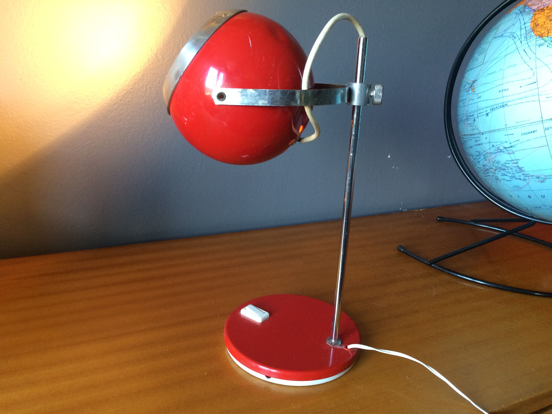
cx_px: 276
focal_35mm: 29
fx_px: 462
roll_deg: -2.9
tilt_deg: -19.4
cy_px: 207
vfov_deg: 48.2
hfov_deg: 61.7
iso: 200
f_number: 2.2
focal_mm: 4.15
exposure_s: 1/33
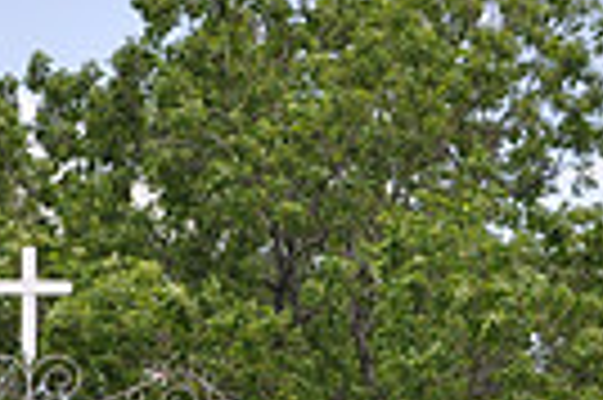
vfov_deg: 7.9
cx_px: 189
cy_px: 649
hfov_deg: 12.2
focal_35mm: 169
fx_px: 2827
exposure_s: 1/250
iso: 200
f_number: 8
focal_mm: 26
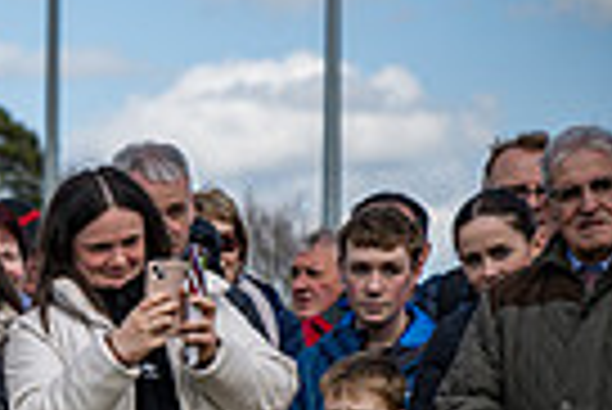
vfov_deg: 4.6
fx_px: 5071
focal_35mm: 298
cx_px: -670
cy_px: 534
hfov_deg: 6.7
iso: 100
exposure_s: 1/1600
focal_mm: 70
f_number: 2.8
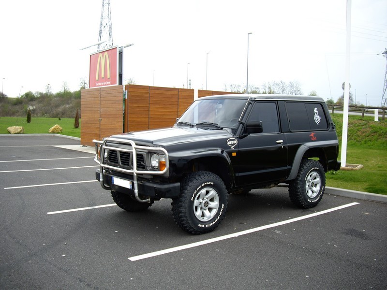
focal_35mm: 38
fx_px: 425
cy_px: 145
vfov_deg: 37.7
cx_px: 194
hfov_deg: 49.0
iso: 64
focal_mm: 7.9
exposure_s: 1/200
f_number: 2.8
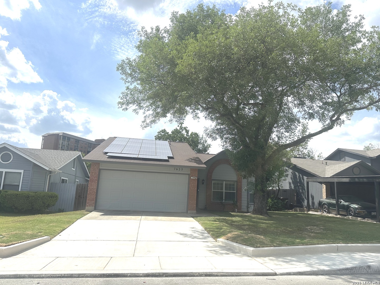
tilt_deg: +10.9
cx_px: 190
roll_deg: -3.3
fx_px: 263
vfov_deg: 56.8
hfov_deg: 71.6
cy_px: 142
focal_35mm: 24
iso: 80
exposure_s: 1/7576
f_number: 1.78
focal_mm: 6.86
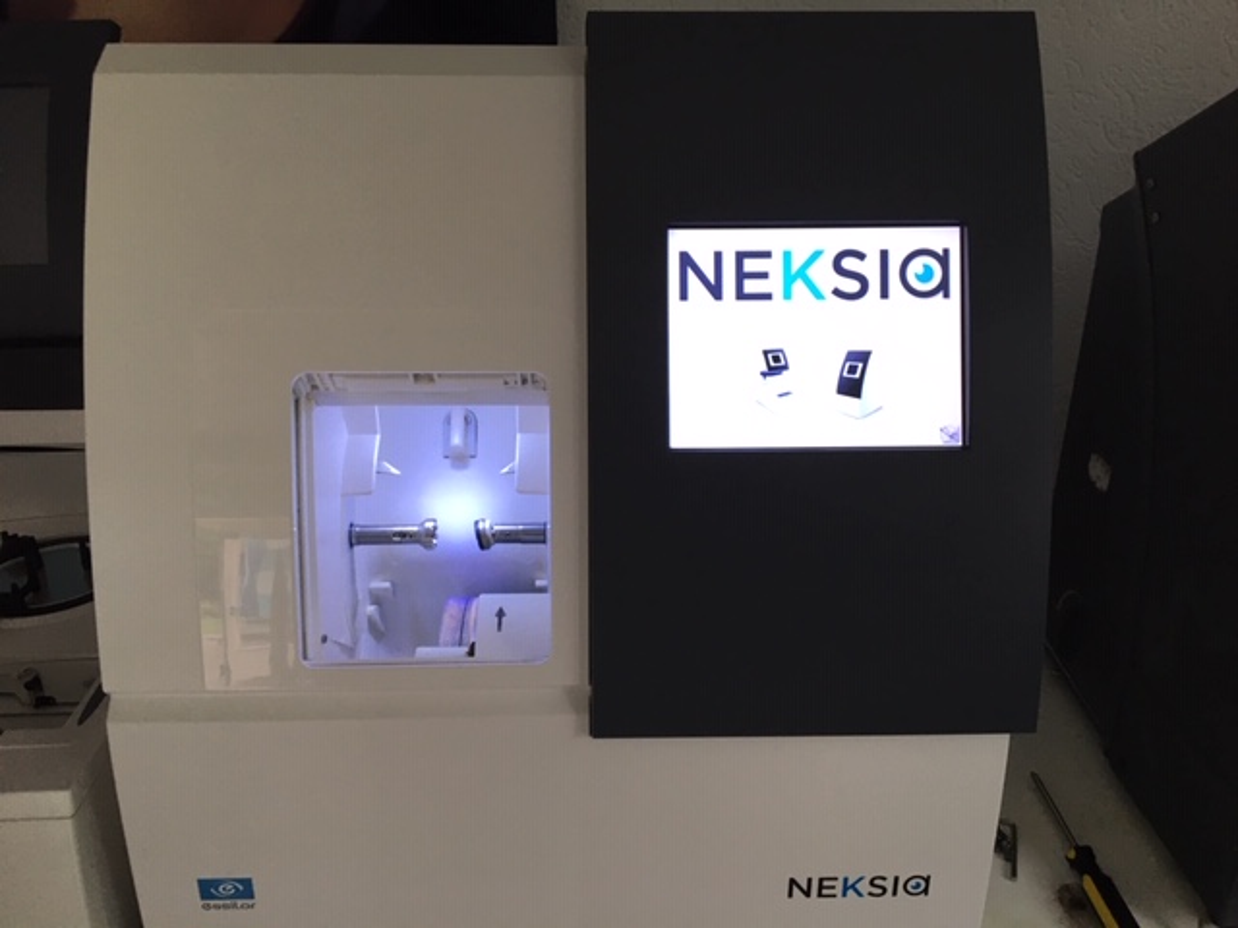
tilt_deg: -24.6
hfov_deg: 61.7
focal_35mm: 29
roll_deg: +0.4
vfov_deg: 48.2
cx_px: 619
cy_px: 464
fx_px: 1037
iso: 50
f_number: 2.2
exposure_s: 1/33
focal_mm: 4.15
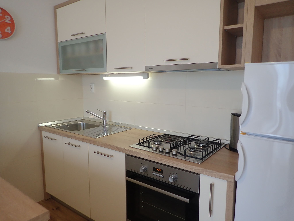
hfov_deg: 69.4
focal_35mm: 25
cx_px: 147
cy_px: 110
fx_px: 212
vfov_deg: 54.9
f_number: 2
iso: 125
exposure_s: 1/60
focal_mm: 4.5
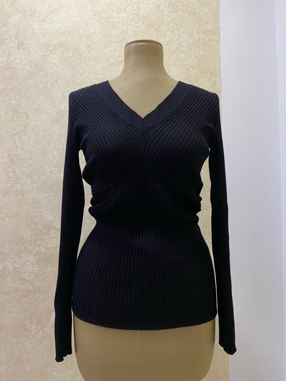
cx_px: 143
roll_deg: -0.7
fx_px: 286
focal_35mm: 26
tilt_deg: +2.3
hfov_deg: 53.1
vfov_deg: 67.3
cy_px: 190
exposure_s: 1/50
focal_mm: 4.25
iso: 320
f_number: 1.8
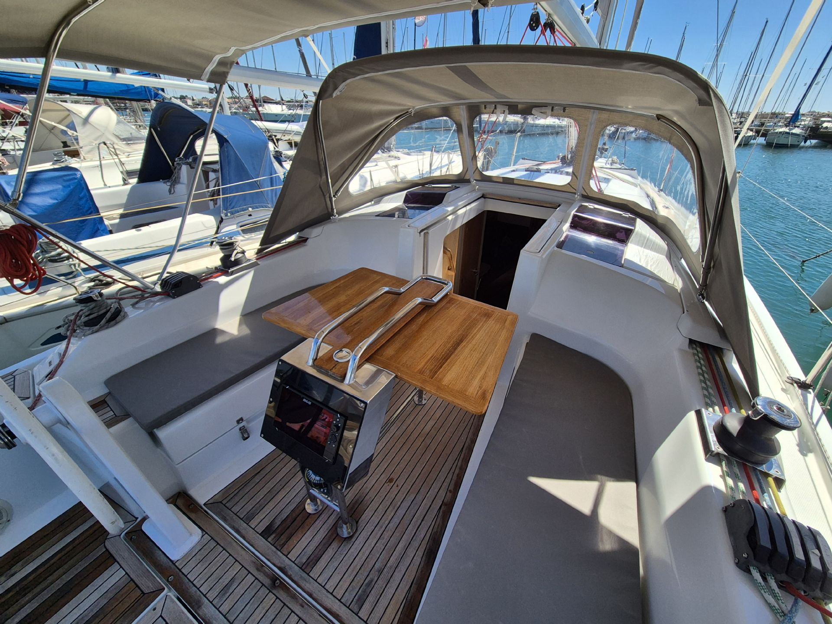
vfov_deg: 89.9
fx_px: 312
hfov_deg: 106.2
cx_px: 416
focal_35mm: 13
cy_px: 312
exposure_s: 1/2408
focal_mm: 2.2
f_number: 2.2
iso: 50
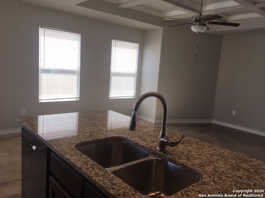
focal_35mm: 29
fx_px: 222
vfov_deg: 48.2
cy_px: 99
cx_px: 132
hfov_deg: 61.7
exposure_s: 1/132
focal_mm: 4.15
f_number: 2.2
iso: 25
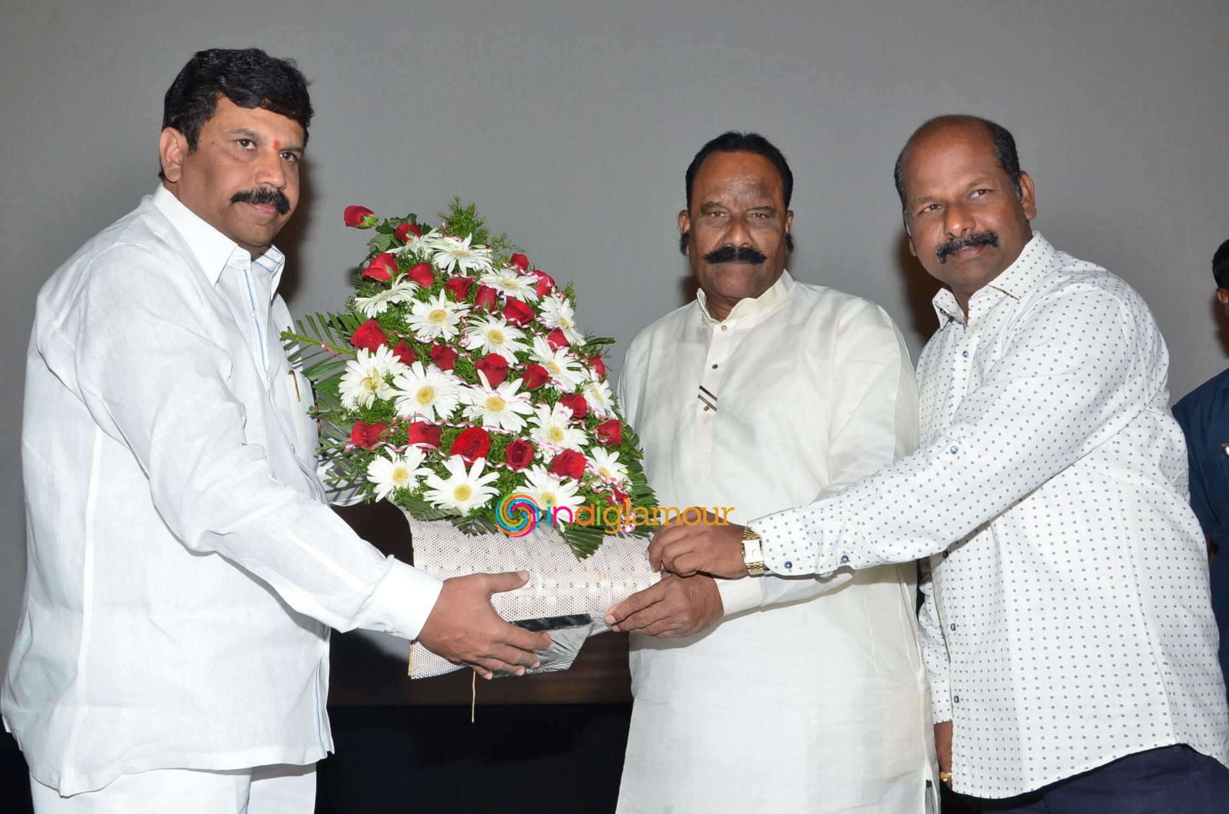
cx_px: 614
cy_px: 407
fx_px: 1329
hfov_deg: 49.6
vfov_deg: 34.1
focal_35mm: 39
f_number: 8
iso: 320
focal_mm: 26
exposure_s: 1/125
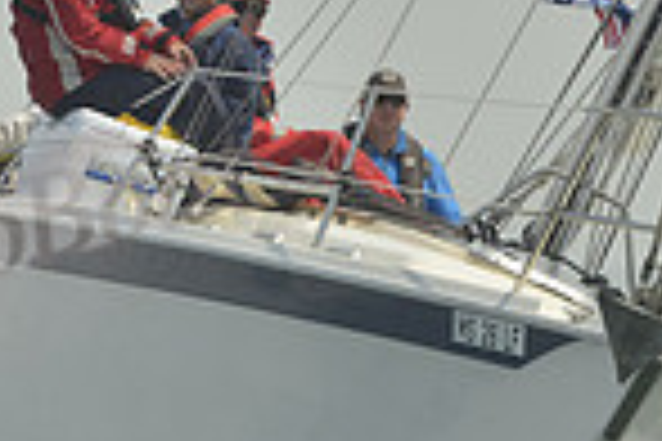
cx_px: 612
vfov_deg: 1.9
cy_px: 394
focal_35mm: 712
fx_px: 13092
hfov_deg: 2.9
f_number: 7.1
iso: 200
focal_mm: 180
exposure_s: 1/1250
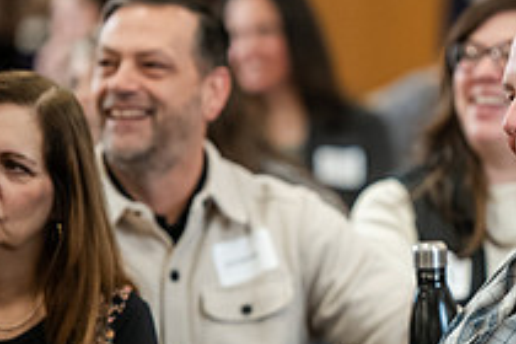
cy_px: 168
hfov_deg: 4.7
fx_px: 6335
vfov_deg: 3.1
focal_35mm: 442
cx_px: 482
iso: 2000
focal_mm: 160
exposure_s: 1/200
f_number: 3.2
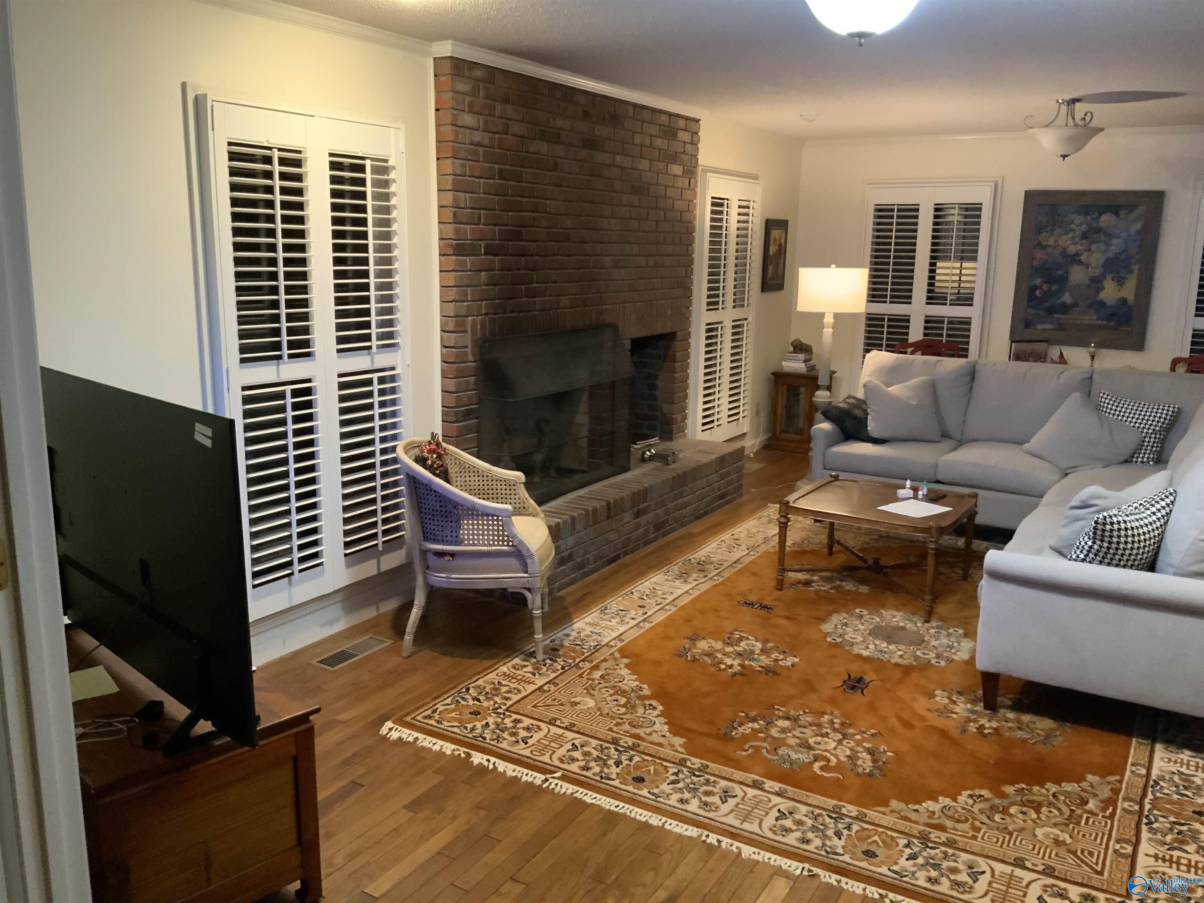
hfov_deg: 61.7
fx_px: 1009
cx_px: 602
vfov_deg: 48.2
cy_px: 452
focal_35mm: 29
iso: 250
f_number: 1.8
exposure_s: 1/30
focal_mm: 3
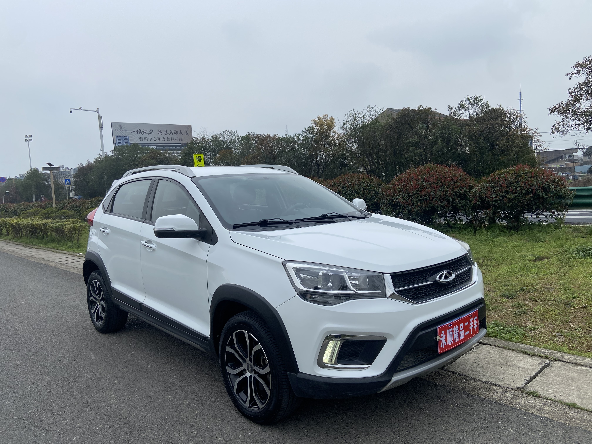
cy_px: 222
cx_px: 296
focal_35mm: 26
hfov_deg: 67.3
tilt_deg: -2.6
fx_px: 445
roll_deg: +3.6
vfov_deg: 53.1
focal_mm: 4.25
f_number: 1.8
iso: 32
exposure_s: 1/1447
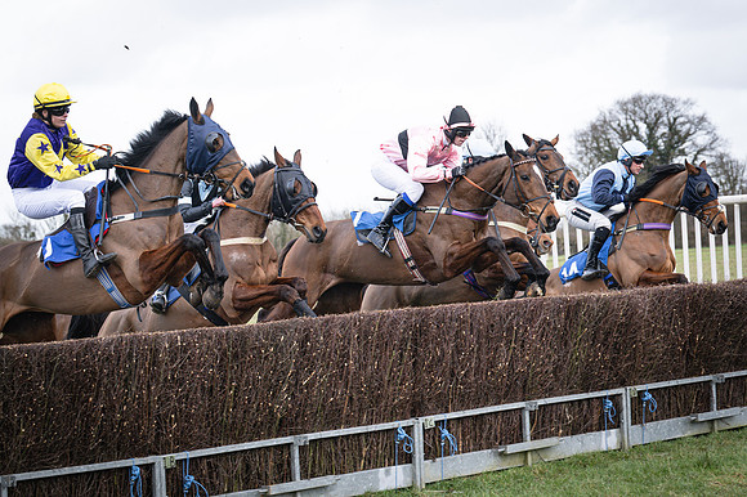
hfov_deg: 19.2
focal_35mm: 106
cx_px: 374
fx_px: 2202
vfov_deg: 12.9
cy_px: 248
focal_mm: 70
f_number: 4
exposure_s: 1/1250
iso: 400
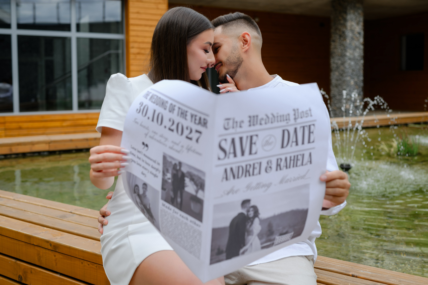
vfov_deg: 37.9
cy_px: 142
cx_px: 214
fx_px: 416
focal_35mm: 35
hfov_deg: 54.4
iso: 64
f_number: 2.8
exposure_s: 1/250
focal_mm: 35
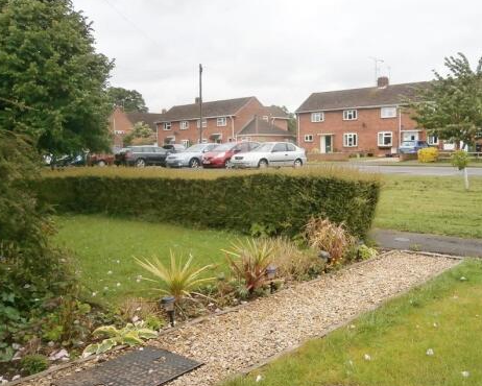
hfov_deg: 55.1
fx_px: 457
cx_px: 296
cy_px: 191
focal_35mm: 32
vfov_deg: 45.8
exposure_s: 1/640
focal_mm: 4.7
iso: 80
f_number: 2.8
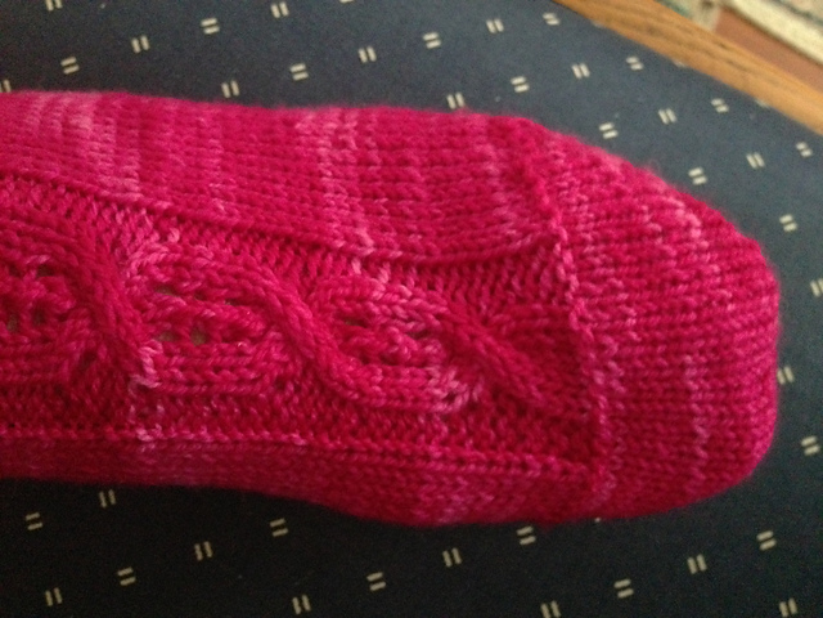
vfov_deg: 42.9
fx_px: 785
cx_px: 412
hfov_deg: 55.4
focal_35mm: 33
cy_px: 309
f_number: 2.4
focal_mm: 4.13
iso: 800
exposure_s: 1/15
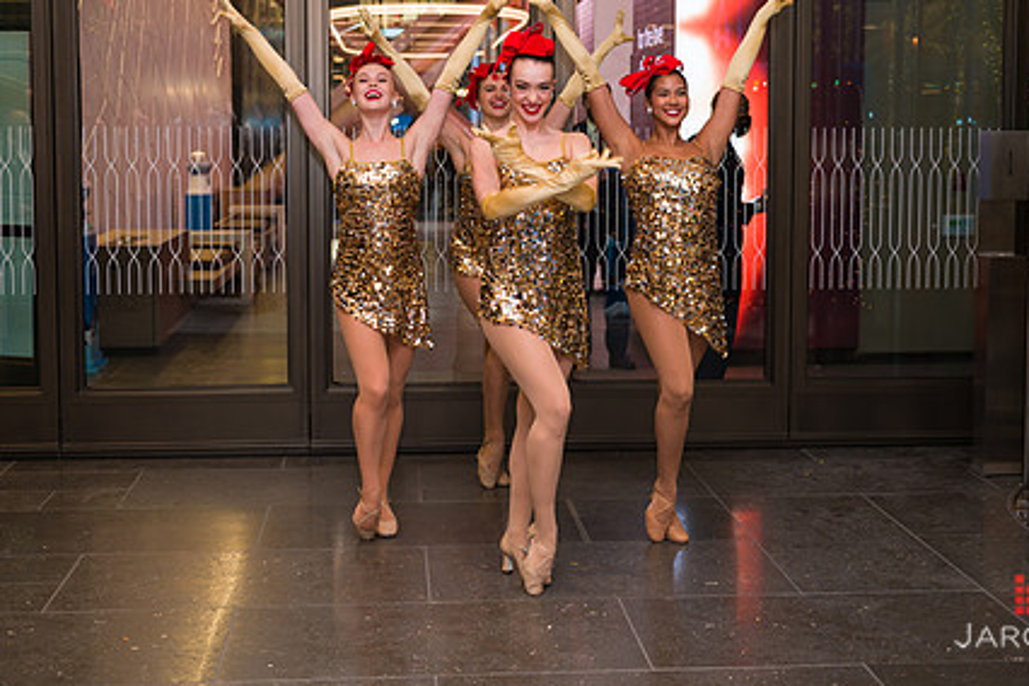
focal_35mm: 49
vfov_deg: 27.4
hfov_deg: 40.3
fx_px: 1400
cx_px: 486
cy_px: 234
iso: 400
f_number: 3.2
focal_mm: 36
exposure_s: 1/160
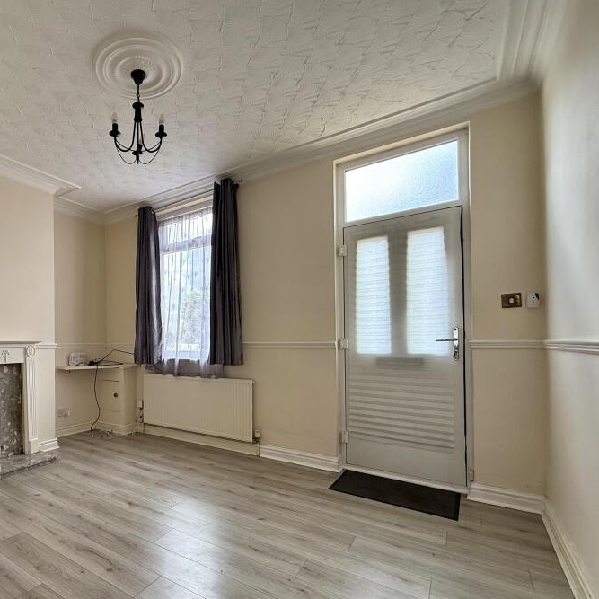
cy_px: 337
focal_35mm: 19
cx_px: 154
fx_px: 372
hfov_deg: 72.6
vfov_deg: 77.3
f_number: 2.2
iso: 100
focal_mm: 2.22
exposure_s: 1/99
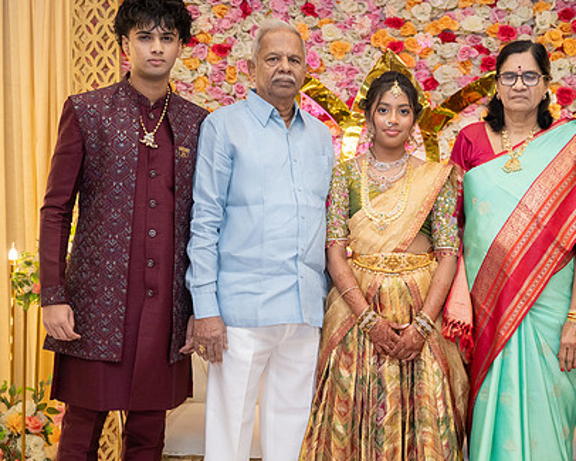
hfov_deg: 25.2
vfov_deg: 20.4
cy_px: 252
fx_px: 1279
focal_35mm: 75
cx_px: 394
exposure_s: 1/160
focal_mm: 55
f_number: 3.5
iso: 1000
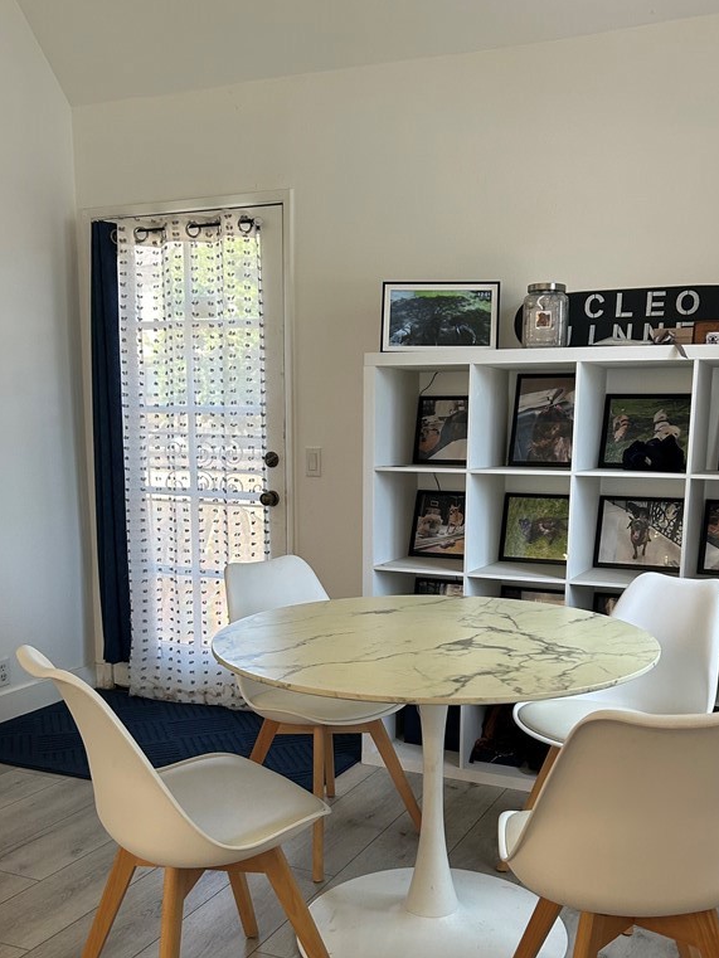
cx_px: 395
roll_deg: -0.7
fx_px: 969
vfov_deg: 52.1
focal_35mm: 35
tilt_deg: -10.5
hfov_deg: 40.7
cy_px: 597
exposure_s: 1/120
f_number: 1.5
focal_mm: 5.7
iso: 125
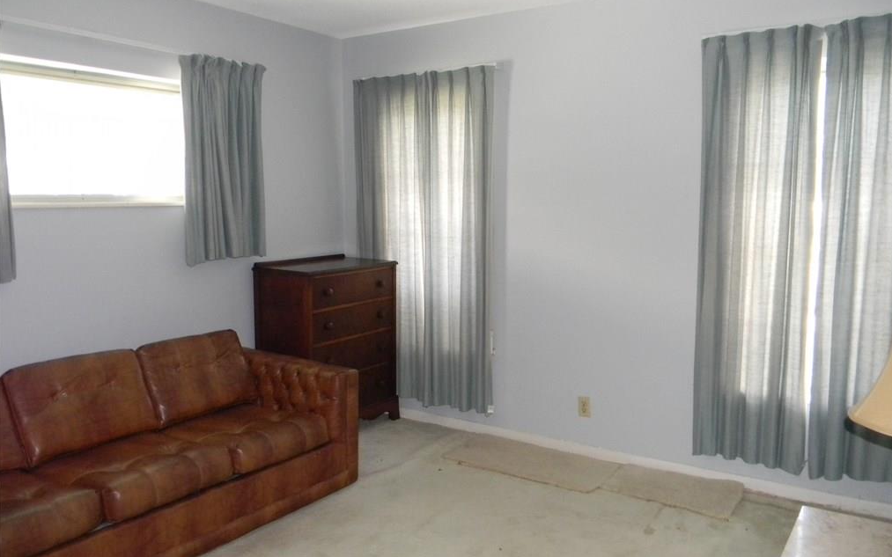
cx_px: 447
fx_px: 729
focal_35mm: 30
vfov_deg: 41.8
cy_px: 277
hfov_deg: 62.9
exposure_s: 1/28.6
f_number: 3.5
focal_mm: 5
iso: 400
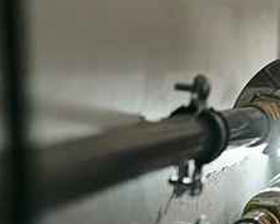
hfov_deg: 15.0
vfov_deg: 12.8
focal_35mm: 119
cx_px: 422
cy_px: -8
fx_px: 987
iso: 320
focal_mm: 35
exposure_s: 1/160
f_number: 3.2
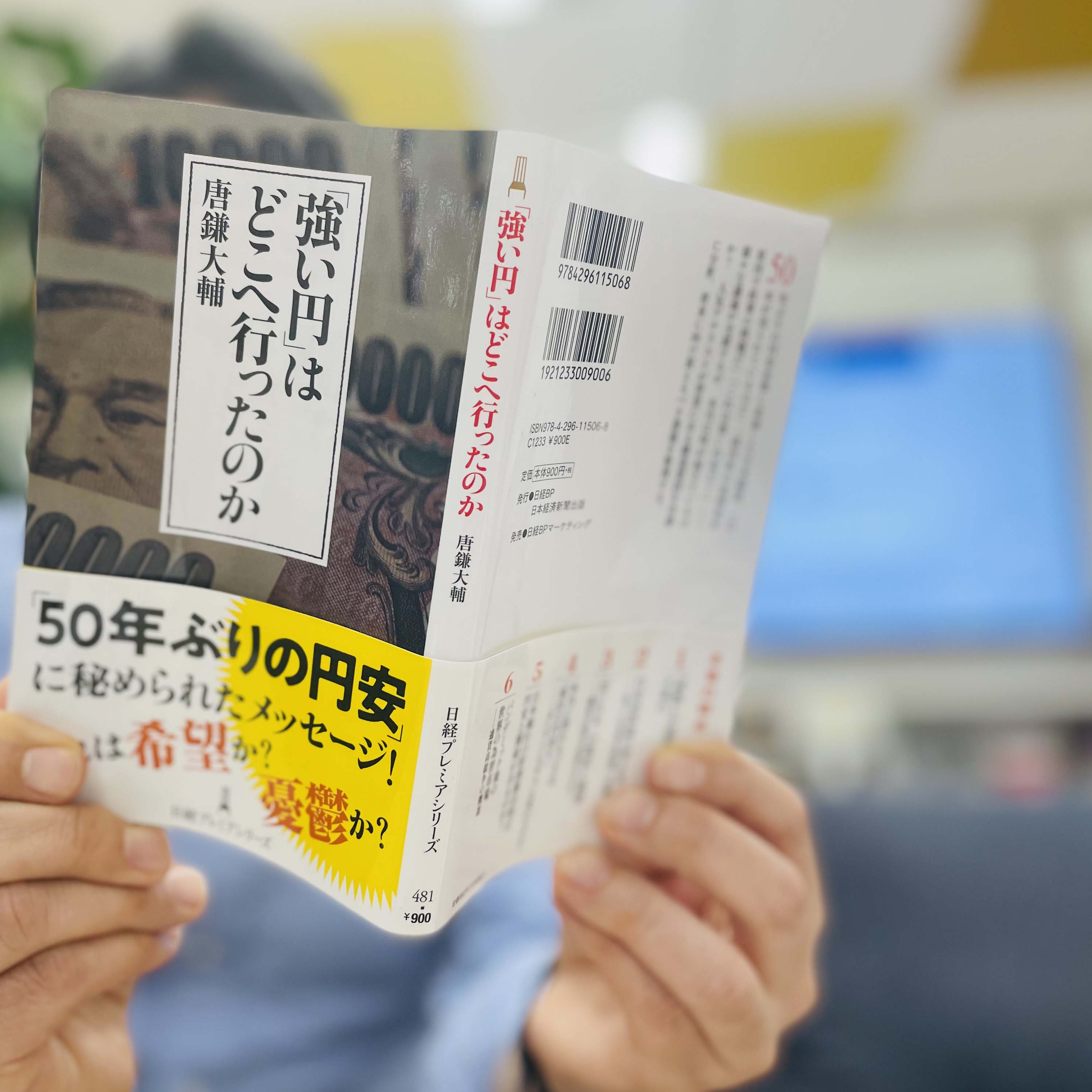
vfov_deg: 52.5
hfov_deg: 52.3
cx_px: 450
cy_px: 549
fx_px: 1106
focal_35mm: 31
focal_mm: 4.2
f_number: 1.6
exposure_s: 1/120
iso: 100
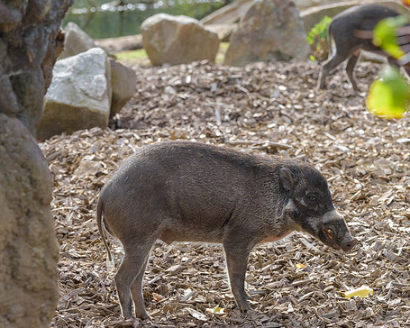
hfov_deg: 5.4
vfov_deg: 4.3
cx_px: 305
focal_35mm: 356
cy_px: 185
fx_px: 4320
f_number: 8
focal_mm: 250
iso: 1000
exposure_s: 1/800
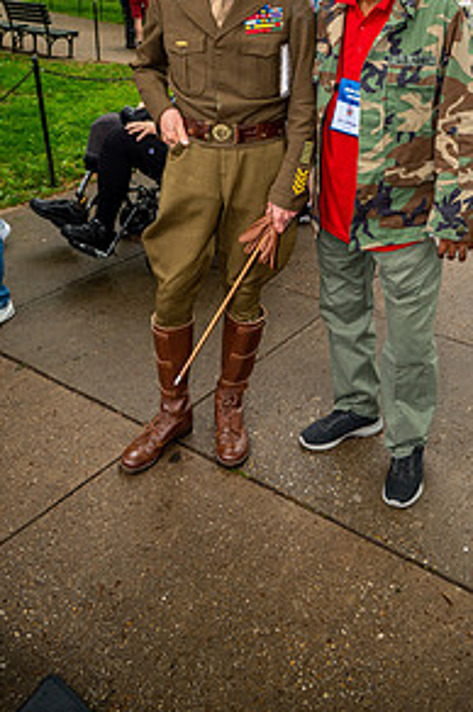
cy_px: 166
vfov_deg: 49.5
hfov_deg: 35.7
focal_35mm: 37
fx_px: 731
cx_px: 296
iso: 100
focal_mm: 24
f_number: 4
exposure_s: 1/60
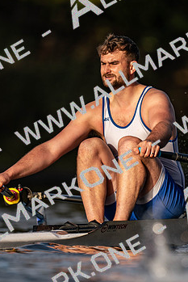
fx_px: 7809
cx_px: 115
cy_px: 147
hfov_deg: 1.4
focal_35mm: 998
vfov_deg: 2.1
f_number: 4
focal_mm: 600
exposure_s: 1/2500
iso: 280
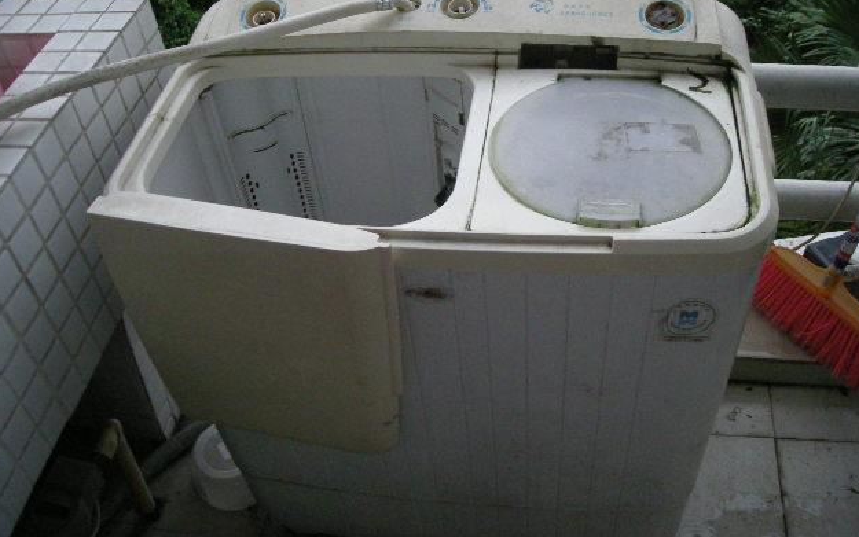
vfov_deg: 33.5
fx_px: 890
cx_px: 433
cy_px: 210
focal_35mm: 38
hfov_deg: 51.5
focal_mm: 5.7
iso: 400
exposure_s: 1/25.5
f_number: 2.8
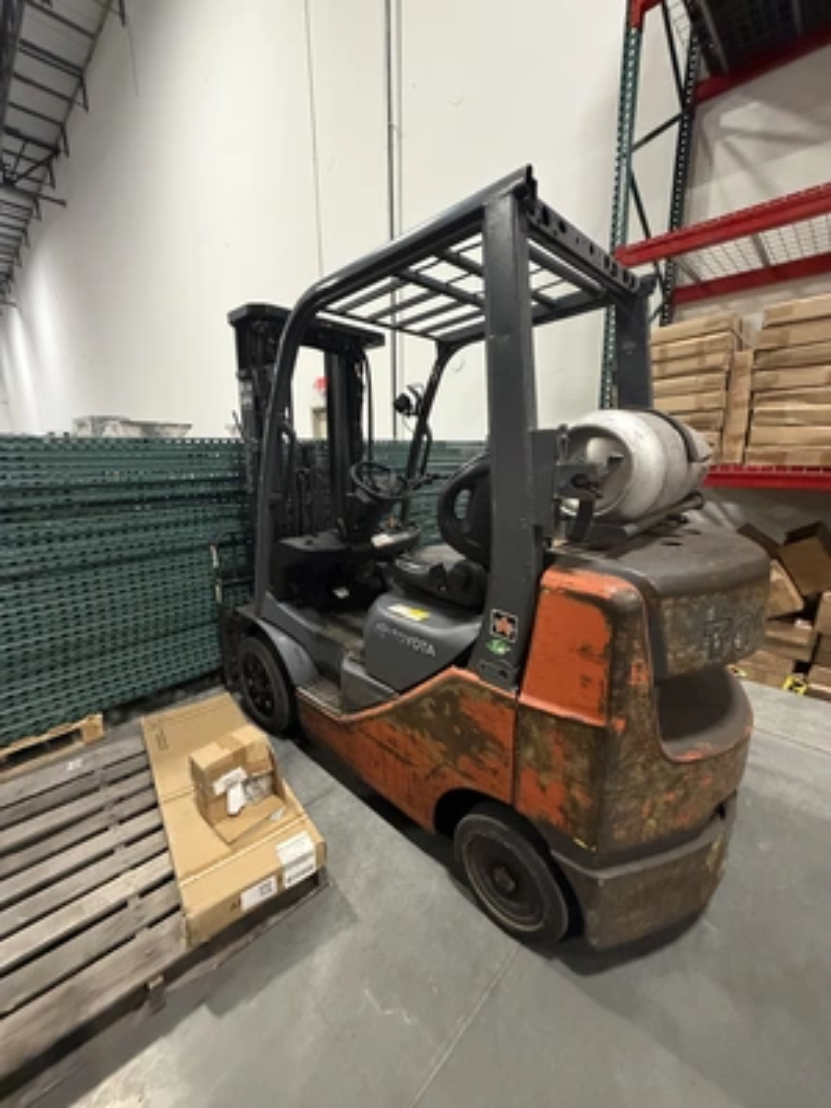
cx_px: 416
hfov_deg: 85.7
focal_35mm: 14
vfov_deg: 102.1
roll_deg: +0.3
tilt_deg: -11.9
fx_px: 448
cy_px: 554
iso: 640
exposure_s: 1/60
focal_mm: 2.22
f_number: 2.2
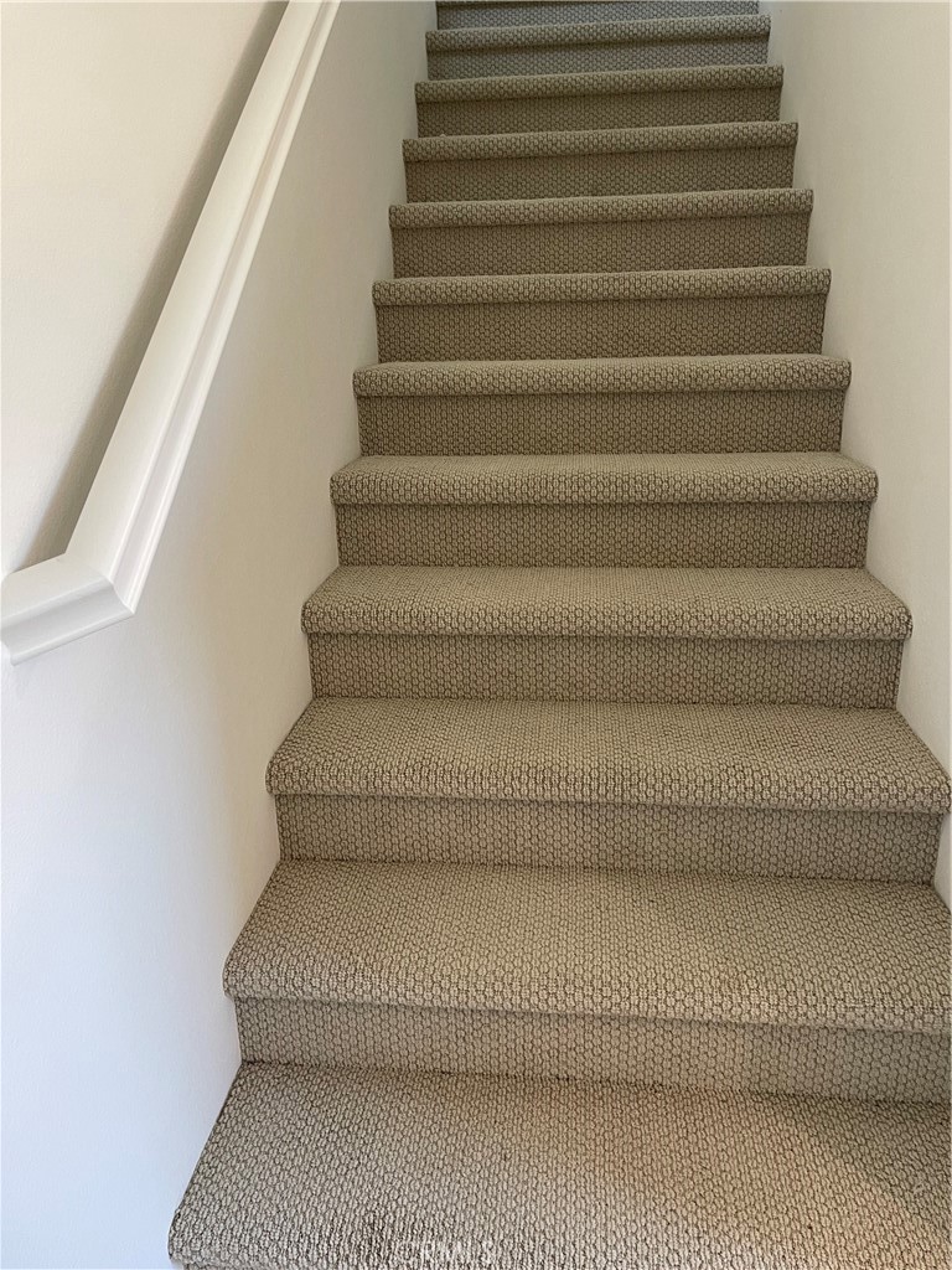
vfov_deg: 69.4
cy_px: 635
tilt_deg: -17.8
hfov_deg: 54.9
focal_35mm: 25
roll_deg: +2.0
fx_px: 917
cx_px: 476
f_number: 1.6
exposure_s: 1/60
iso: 80
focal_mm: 5.1
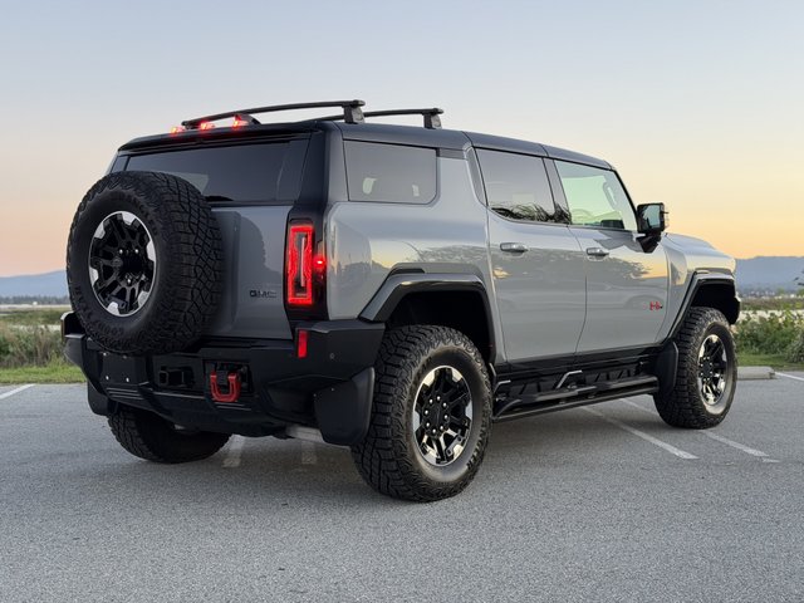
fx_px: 1115
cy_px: 302
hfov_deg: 39.7
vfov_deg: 30.3
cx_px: 402
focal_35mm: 48
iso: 160
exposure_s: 1/60
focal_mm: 6.76
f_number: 1.78
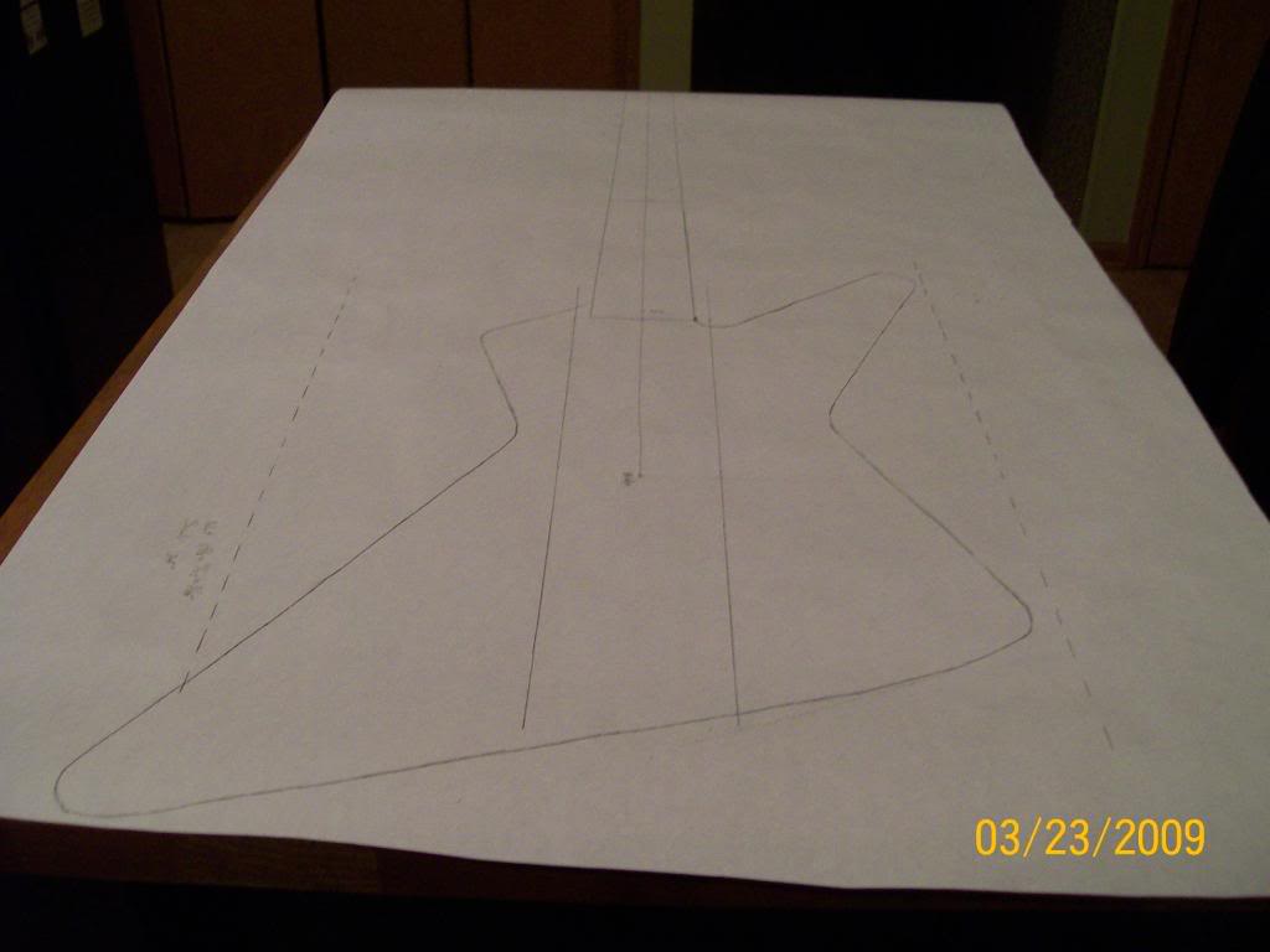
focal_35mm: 36
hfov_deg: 51.4
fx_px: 1321
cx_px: 635
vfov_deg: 39.7
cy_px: 476
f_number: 2.7
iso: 160
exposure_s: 1/25.3
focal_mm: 6
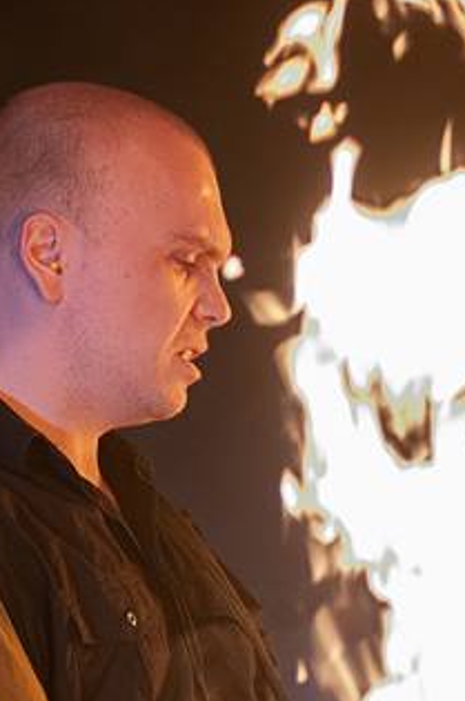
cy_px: 723
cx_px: 474
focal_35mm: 315
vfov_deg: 6.5
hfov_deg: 4.3
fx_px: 6123
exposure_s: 1/250
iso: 1250
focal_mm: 92
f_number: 2.8
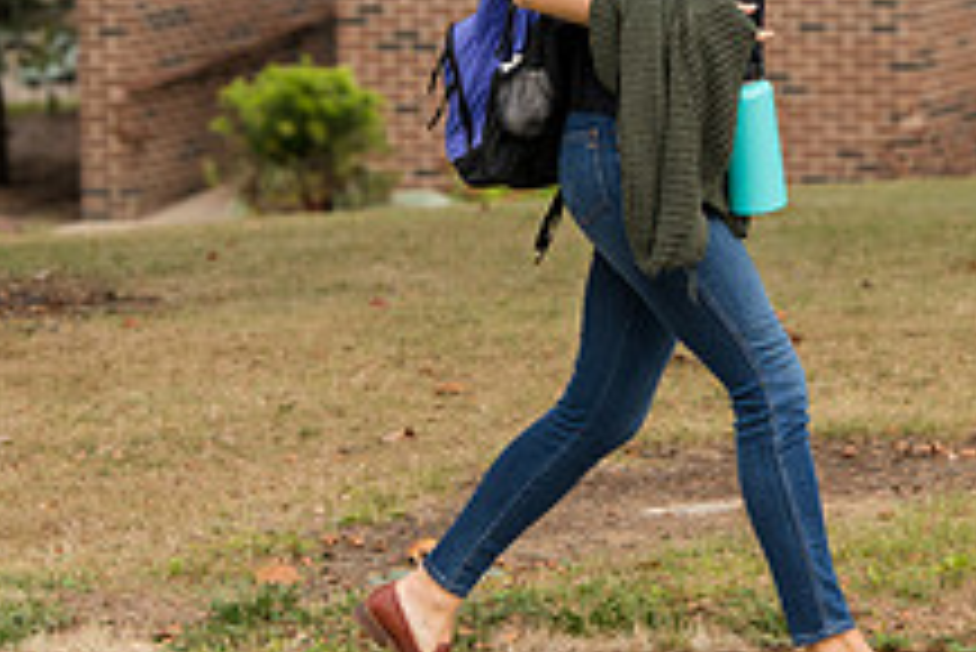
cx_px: 738
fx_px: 8681
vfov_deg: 4.3
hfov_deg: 6.4
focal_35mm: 320
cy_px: -20
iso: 250
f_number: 5
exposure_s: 1/400
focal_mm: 120
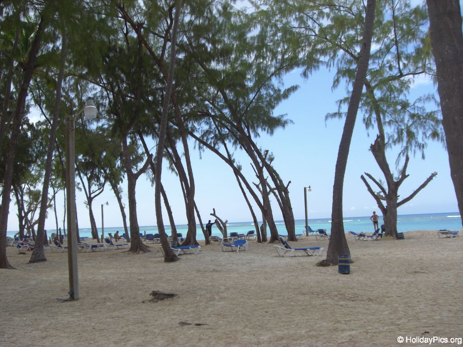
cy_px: 174
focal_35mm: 38
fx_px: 508
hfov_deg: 49.0
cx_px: 232
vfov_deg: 37.7
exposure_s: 1/640
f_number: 2.7
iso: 64
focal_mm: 6.2
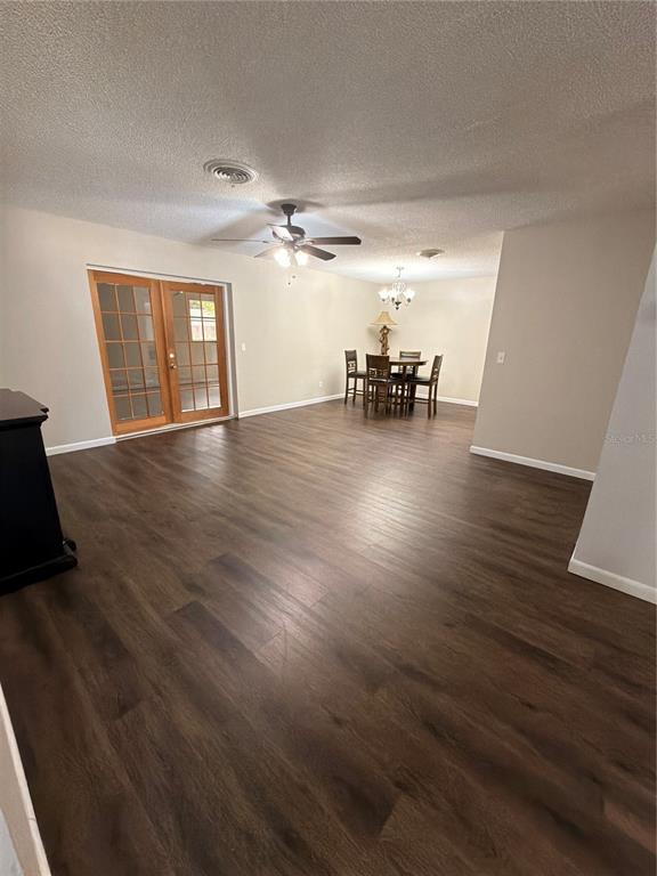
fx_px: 354
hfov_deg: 85.7
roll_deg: -1.5
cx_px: 328
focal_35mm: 14
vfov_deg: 102.1
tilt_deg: -16.9
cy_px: 438
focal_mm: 2.22
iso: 500
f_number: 2.2
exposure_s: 1/60
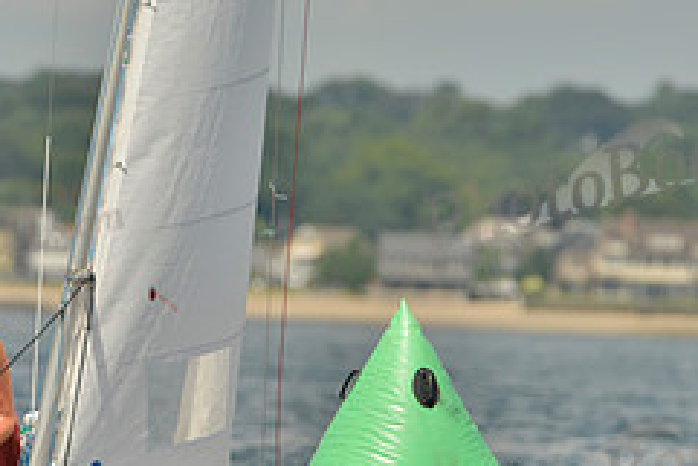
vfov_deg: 1.4
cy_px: 369
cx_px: 275
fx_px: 18643
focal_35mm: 961
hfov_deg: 2.1
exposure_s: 1/1250
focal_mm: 400
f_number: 7.1
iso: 200
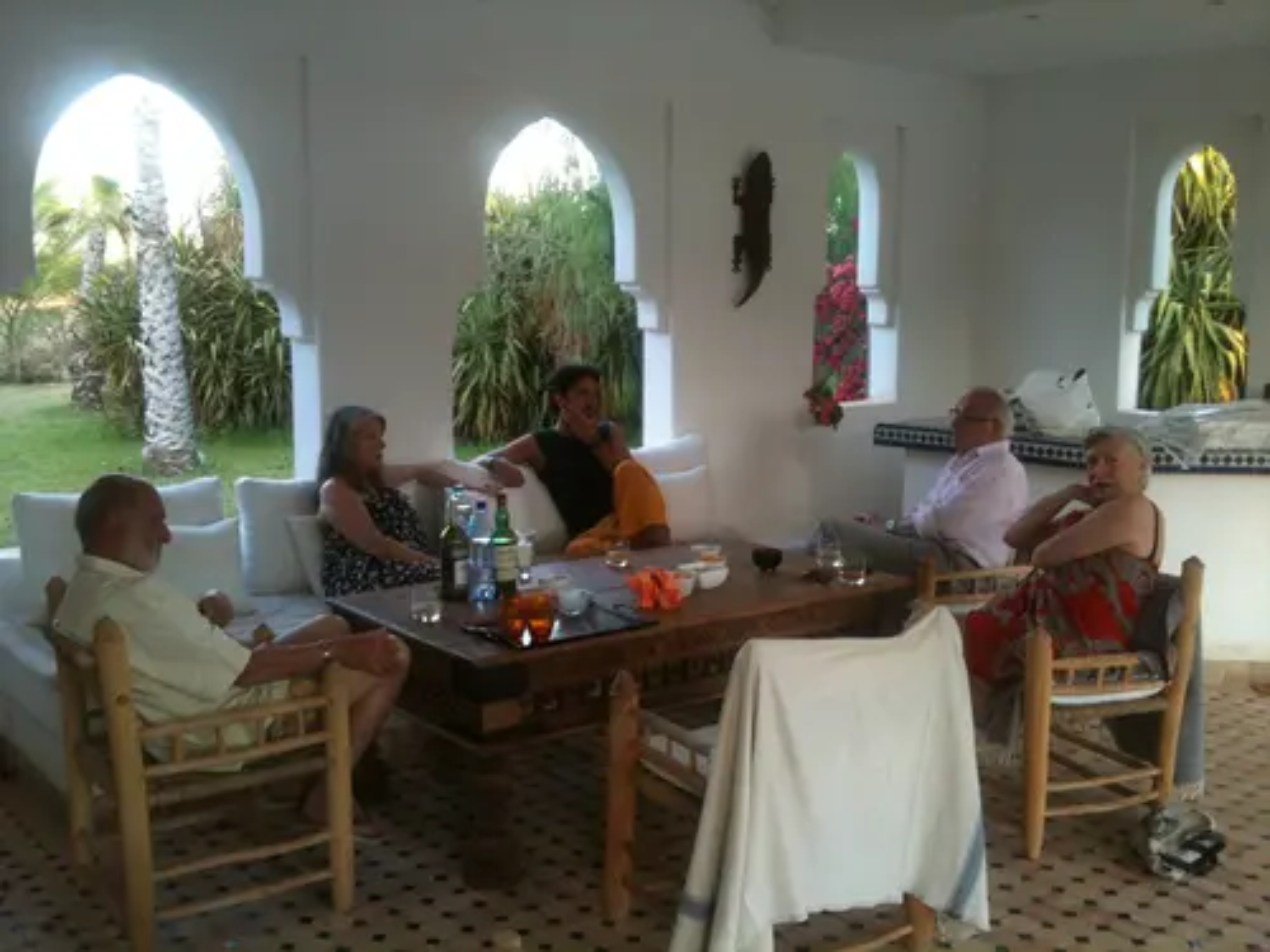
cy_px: 476
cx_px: 635
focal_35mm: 35
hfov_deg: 52.6
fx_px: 1284
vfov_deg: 40.7
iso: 100
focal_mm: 3.85
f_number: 2.8
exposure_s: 1/40
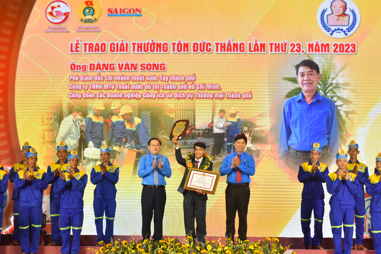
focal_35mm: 80
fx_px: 847
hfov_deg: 25.4
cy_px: 123
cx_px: 201
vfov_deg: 17.1
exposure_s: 1/200
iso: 1000
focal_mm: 50
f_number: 4.5
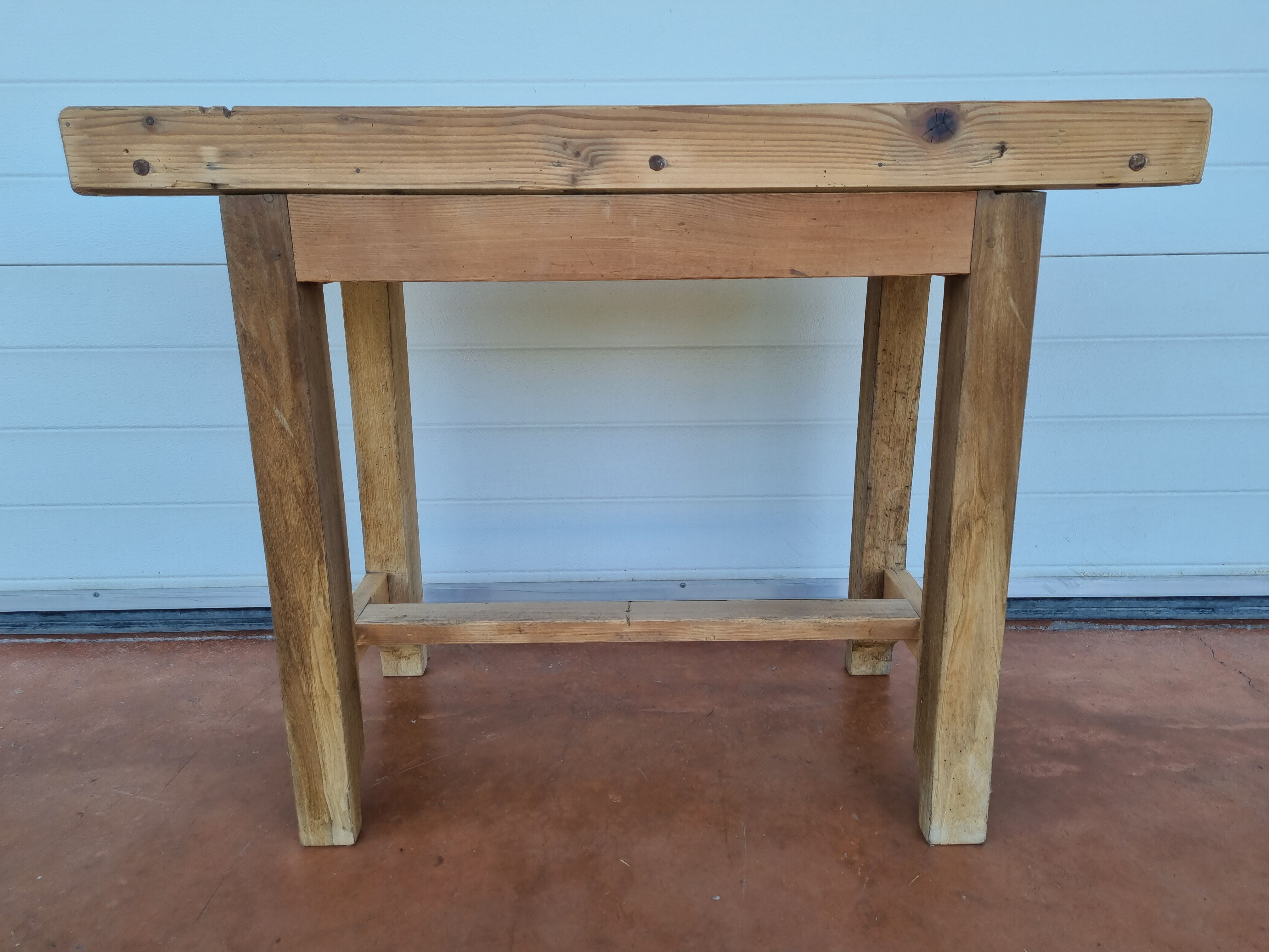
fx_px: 953
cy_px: 476
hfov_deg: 67.3
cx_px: 634
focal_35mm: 26
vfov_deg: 53.1
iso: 50
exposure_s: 1/306
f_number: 1.8
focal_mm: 5.4
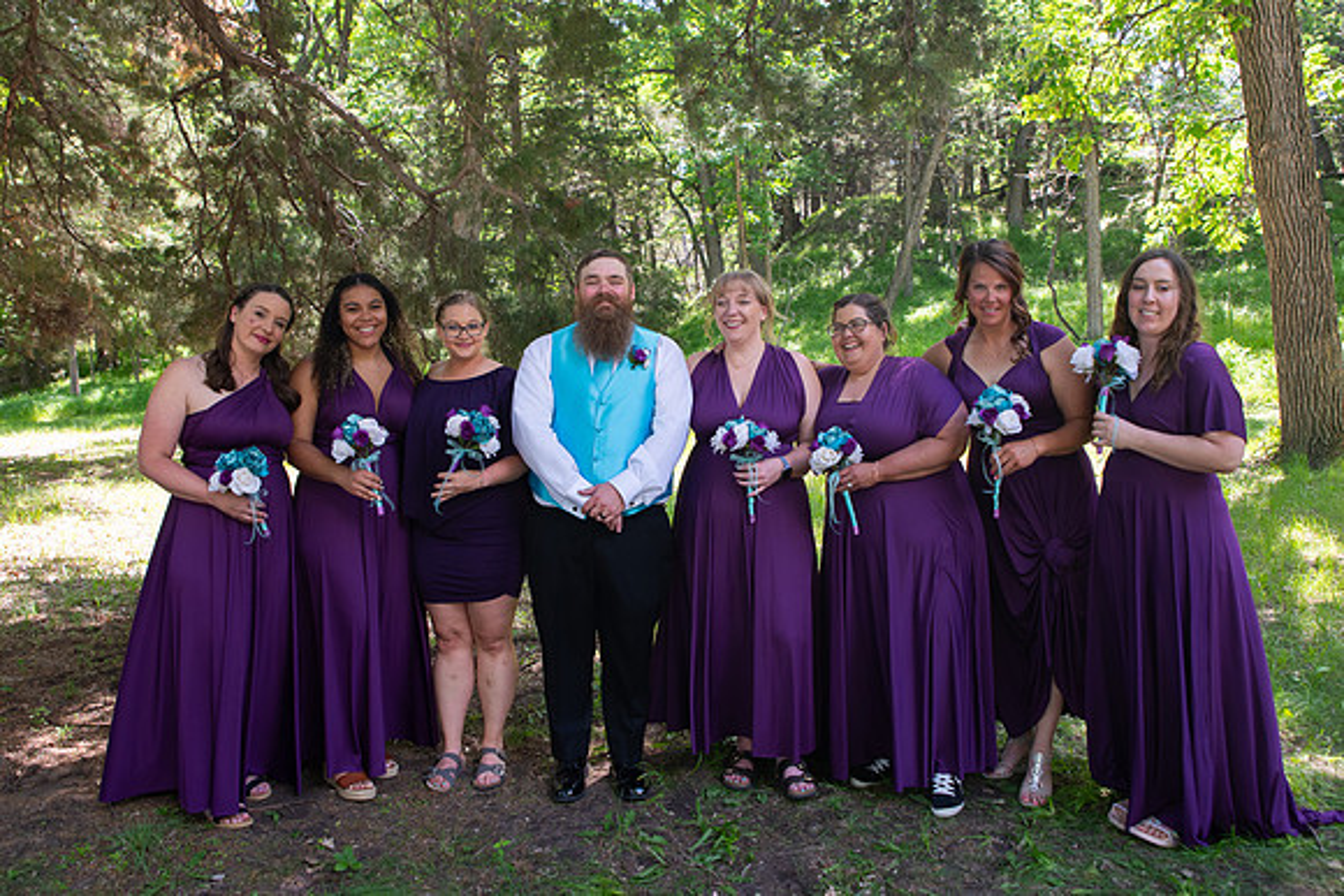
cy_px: 417
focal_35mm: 28
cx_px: 671
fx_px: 1053
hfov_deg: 65.1
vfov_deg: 46.1
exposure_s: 1/125
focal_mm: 24
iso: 250
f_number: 5
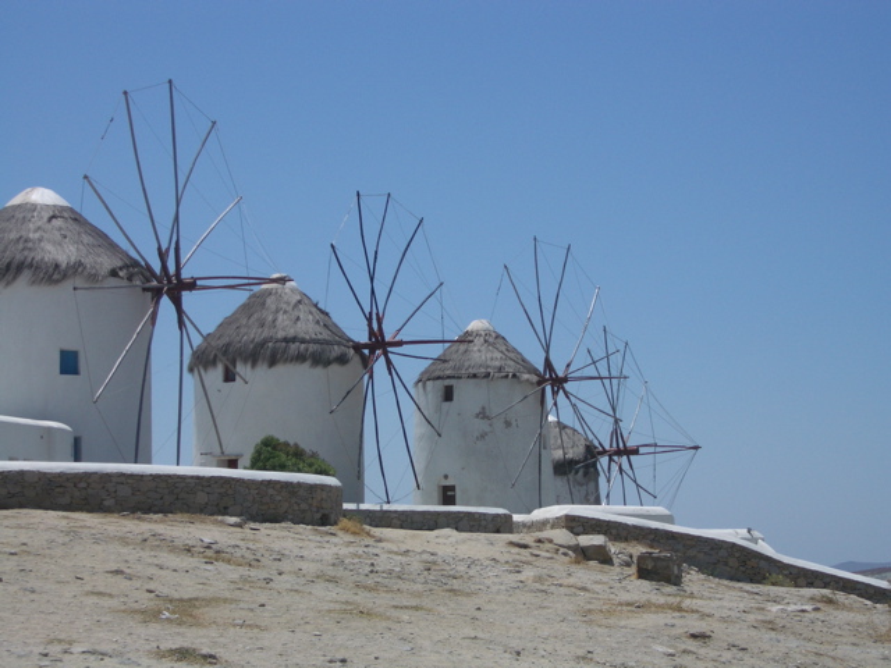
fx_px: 1905
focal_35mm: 74
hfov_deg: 26.3
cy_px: 334
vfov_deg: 19.9
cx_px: 446
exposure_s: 1/640
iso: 50
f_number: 6.2
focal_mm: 12.2
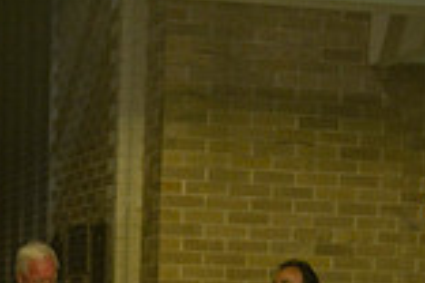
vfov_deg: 10.0
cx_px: 74
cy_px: 503
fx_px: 1535
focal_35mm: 130
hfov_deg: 15.6
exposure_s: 1/160
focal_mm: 35
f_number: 2.8
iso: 2000
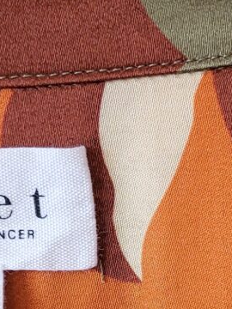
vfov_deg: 13.0
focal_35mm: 148
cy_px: 368
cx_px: 217
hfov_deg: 10.0
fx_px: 1323
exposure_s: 1/40
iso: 200
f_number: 1.8
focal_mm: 5.4
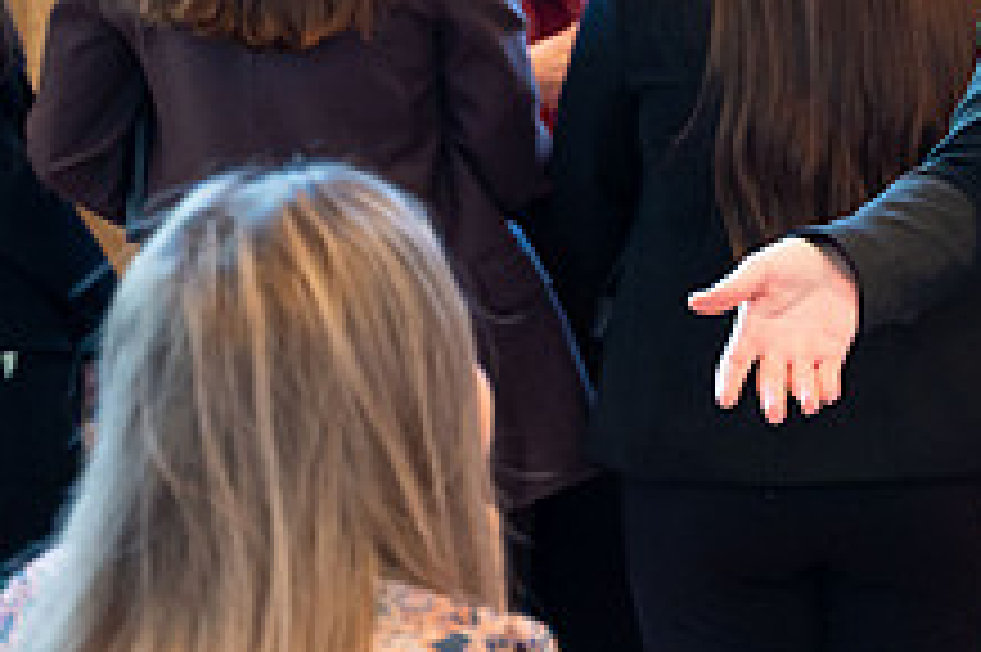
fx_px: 4465
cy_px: 195
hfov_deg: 12.3
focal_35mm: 164
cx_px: 1144
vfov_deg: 8.4
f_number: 2.8
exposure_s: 1/80
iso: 2000
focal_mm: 54
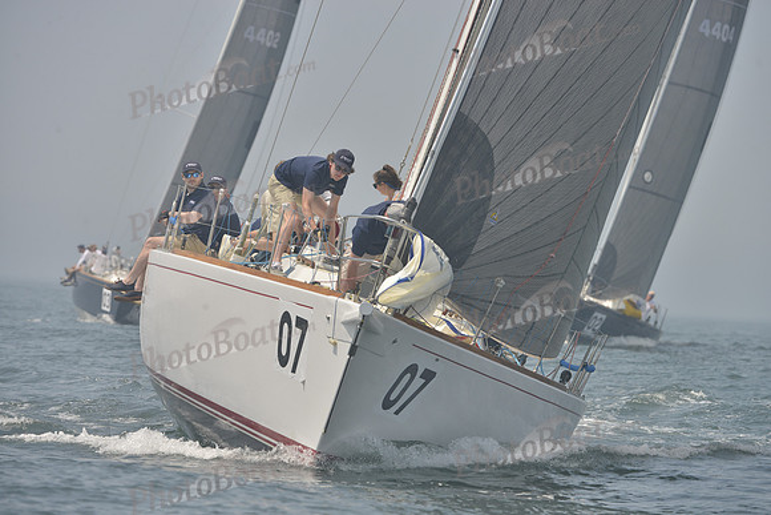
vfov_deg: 6.2
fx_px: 4713
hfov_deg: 9.4
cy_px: 258
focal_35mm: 220
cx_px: 386
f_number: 9
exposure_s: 1/1000
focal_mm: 220
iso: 280
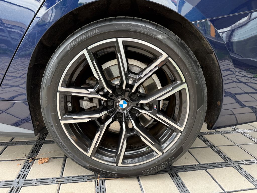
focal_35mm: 24
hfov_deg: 71.6
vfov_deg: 56.8
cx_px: 128
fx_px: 178
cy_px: 96
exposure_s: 1/133
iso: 64
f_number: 1.78
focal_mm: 6.76
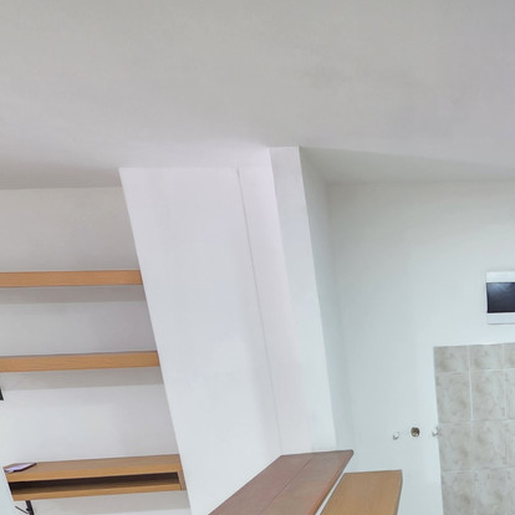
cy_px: 495
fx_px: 505
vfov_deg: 46.7
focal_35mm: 30
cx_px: 508
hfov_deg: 46.0
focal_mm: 2.2
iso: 640
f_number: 1.9
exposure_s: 1/60
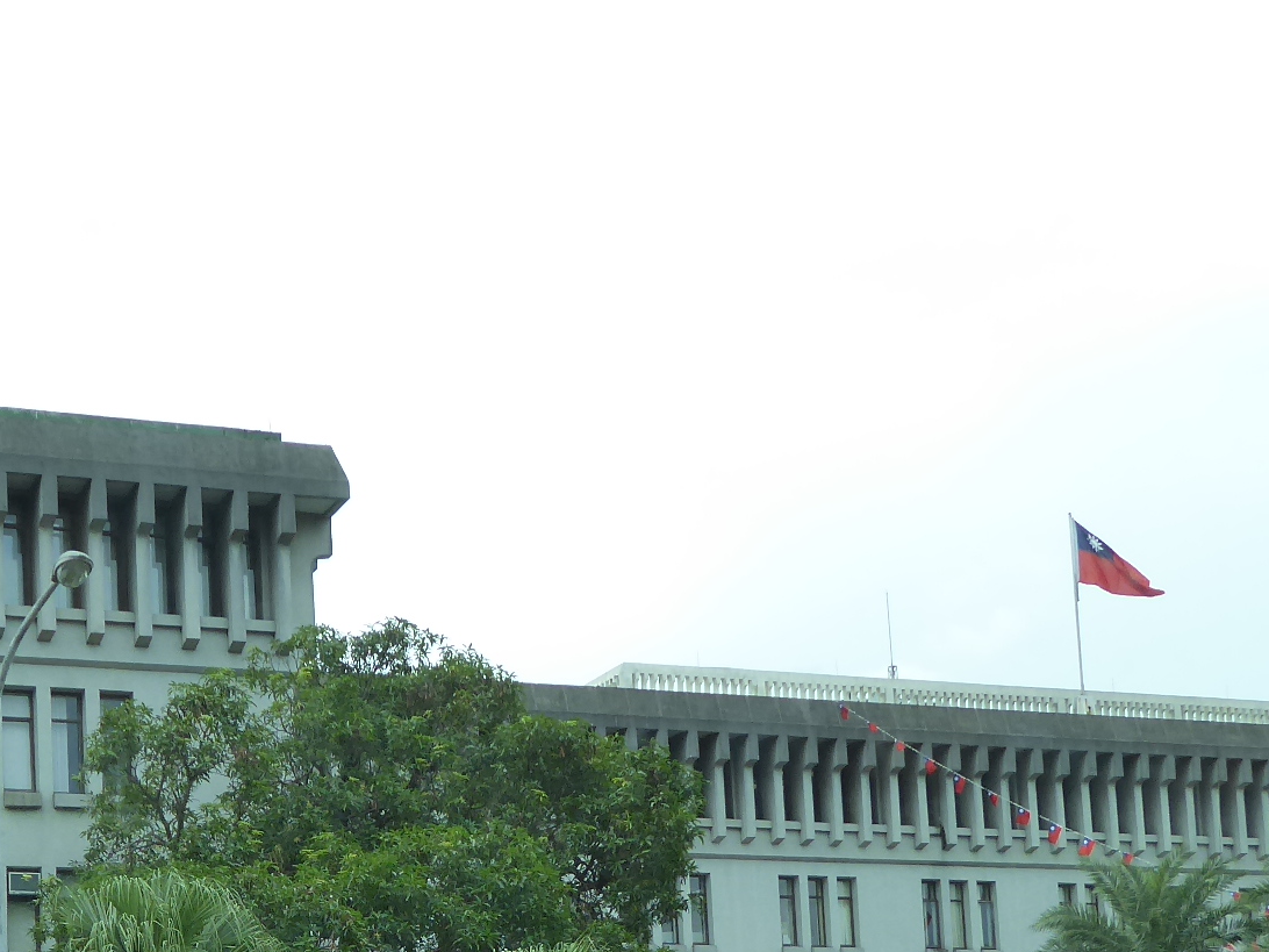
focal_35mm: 68
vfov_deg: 20.4
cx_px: 387
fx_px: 2493
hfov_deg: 28.3
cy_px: 1096
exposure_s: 1/400
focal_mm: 5
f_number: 3.5
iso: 160
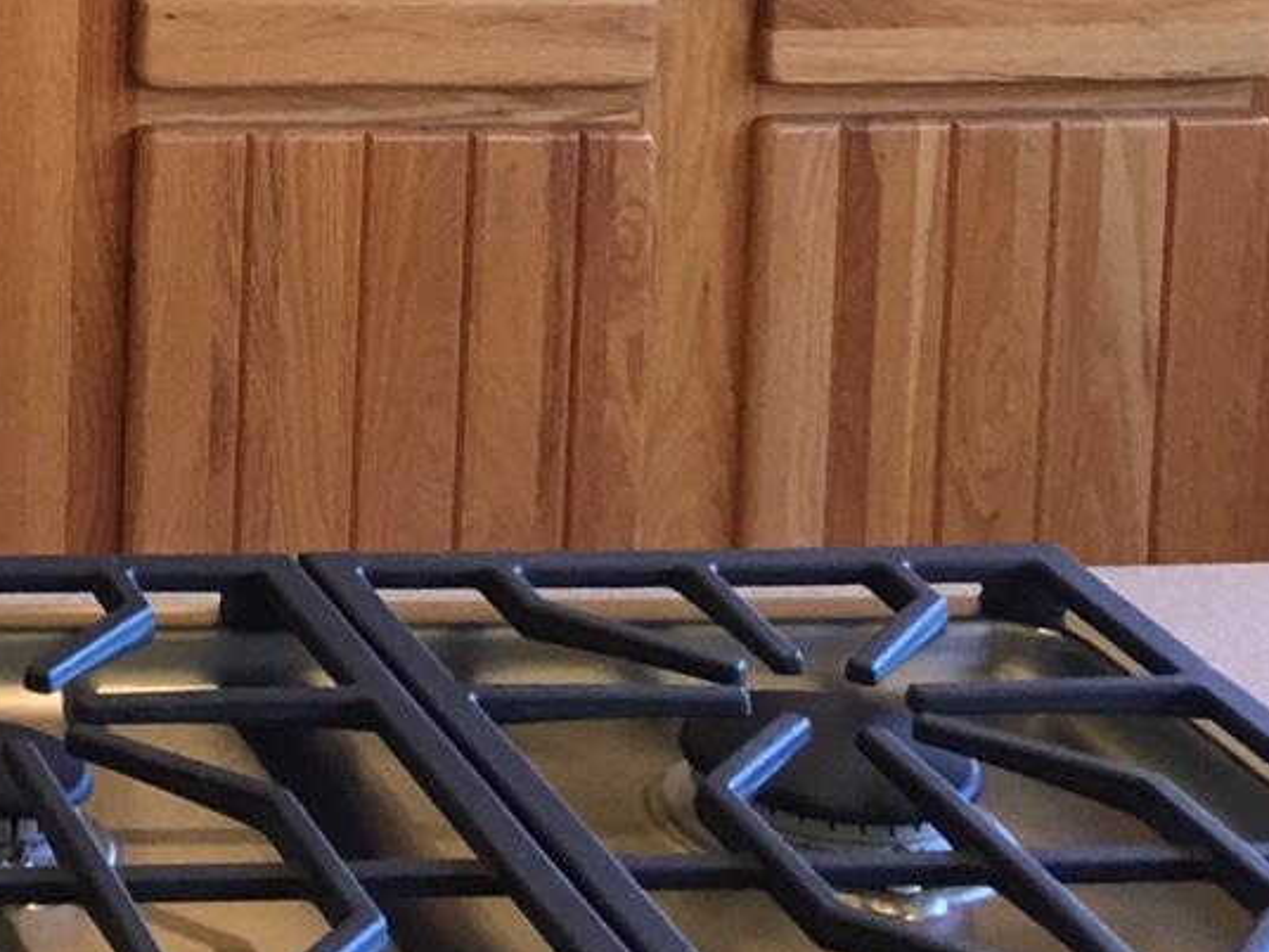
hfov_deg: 15.7
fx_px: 3996
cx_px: -947
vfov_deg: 12.6
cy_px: -656
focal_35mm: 109
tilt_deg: -6.0
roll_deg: -0.5
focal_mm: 4.15
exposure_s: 1/15
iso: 32
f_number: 2.2
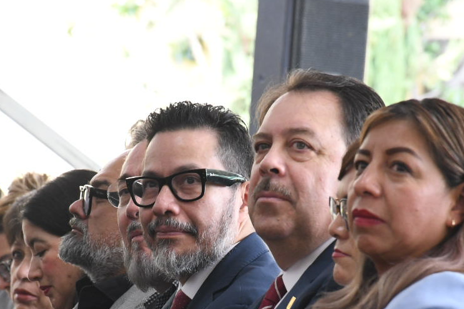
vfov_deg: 3.0
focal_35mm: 458
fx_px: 5901
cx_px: 242
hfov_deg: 4.5
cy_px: 280
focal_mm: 140
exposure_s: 1/125
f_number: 8
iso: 1600
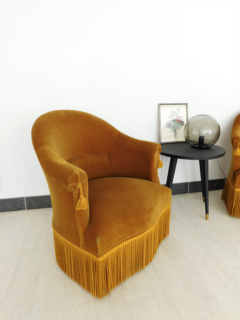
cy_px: 160
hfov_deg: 56.8
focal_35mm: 24
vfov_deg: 71.6
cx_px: 120
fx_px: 222
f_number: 3
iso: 125
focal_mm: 4.1
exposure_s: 1/160
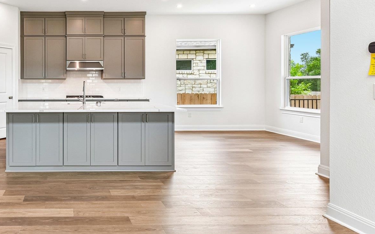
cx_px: 64
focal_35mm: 25
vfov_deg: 48.7
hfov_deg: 64.6
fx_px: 255
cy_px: 85
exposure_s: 1/15
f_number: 8
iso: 110
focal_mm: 14
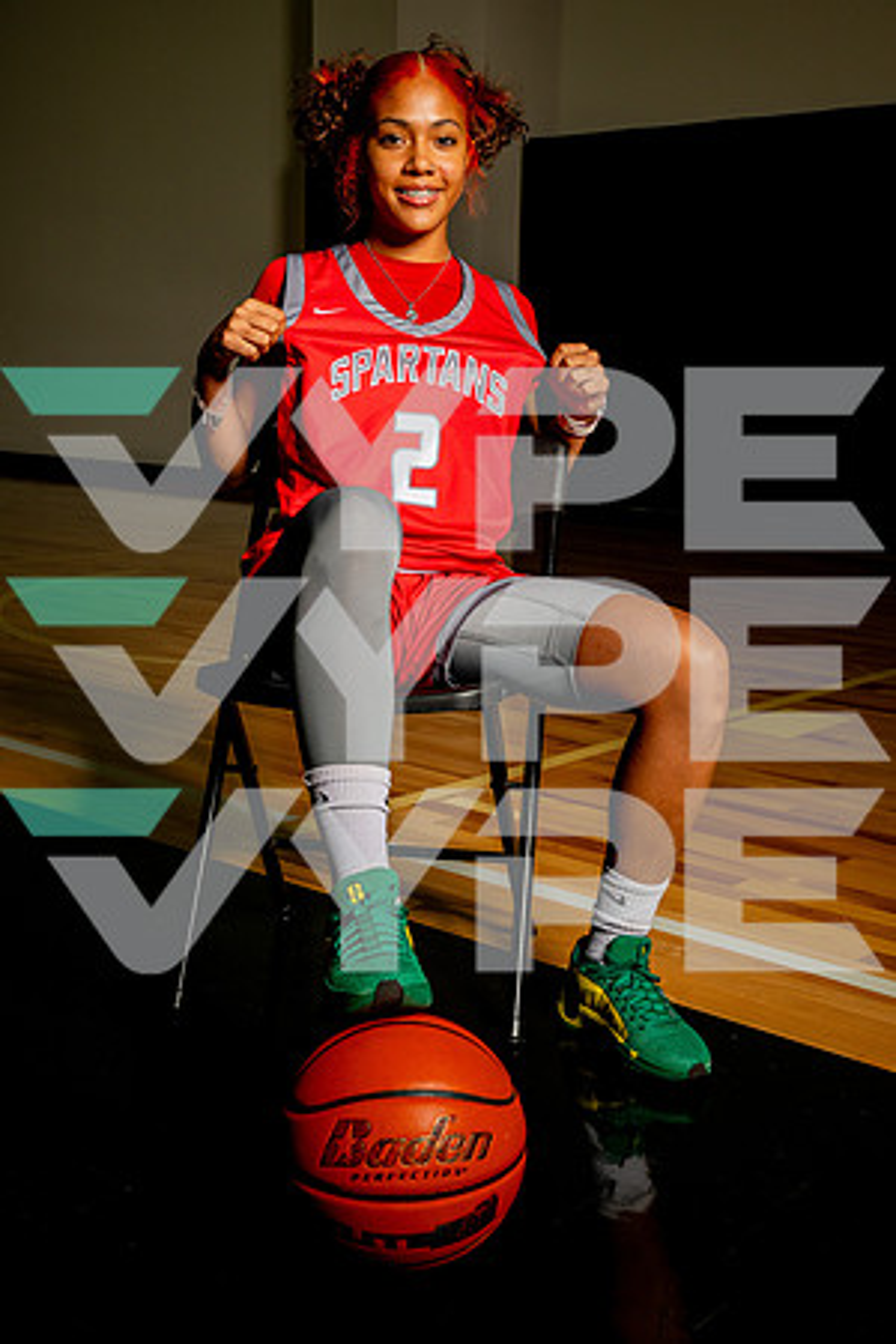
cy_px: 672
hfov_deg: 29.2
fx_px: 1717
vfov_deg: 42.7
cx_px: 448
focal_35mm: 46
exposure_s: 1/400
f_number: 8
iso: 250
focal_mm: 46
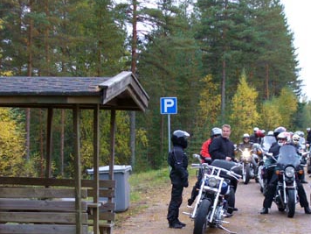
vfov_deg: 15.2
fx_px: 871
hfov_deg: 20.2
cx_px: 209
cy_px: 180
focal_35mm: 97
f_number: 3.1
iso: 80
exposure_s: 1/125
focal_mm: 8.9
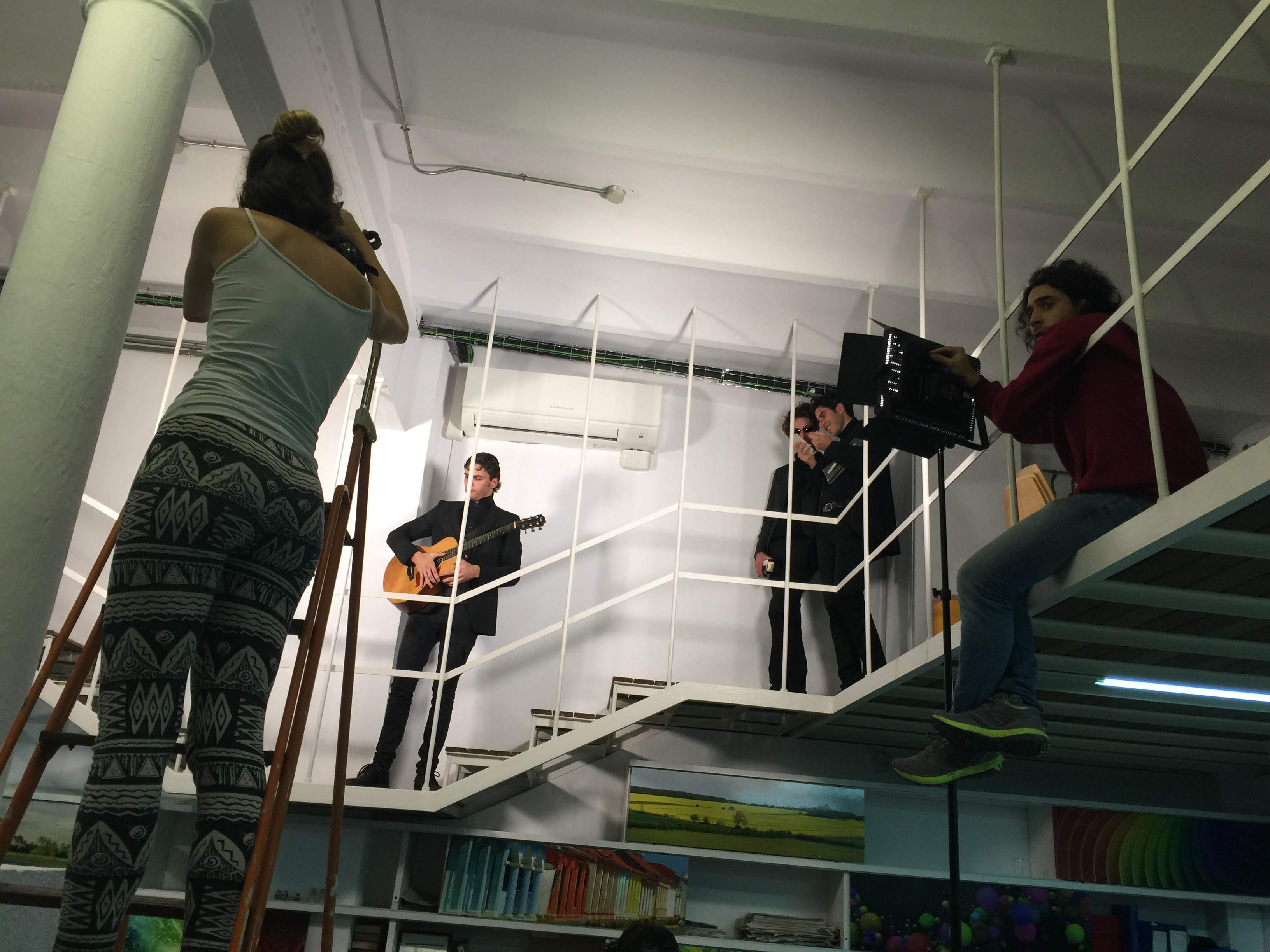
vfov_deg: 48.2
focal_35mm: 29
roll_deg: -6.5
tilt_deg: +20.2
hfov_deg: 61.7
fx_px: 1064
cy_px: 476
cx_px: 635
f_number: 2.2
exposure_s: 1/33
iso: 32
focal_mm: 4.15
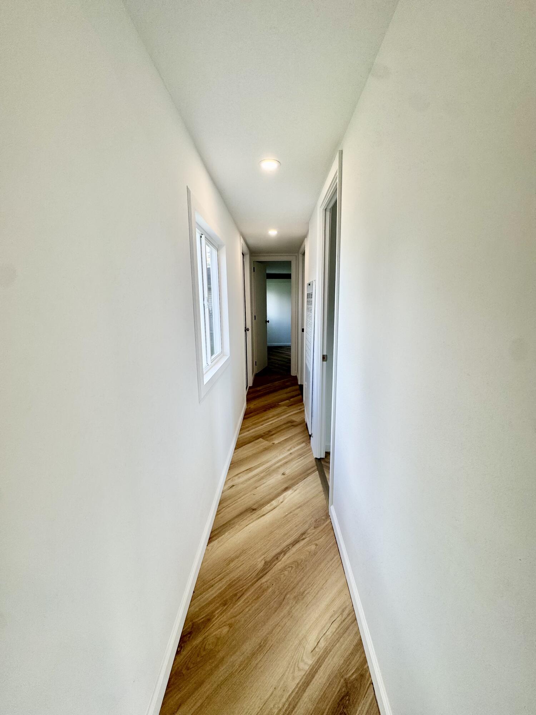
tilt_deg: -11.0
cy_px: 358
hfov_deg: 85.7
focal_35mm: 14
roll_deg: +1.3
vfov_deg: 102.1
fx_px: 289
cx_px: 268
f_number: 2.2
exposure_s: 1/120
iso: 64
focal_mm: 2.22
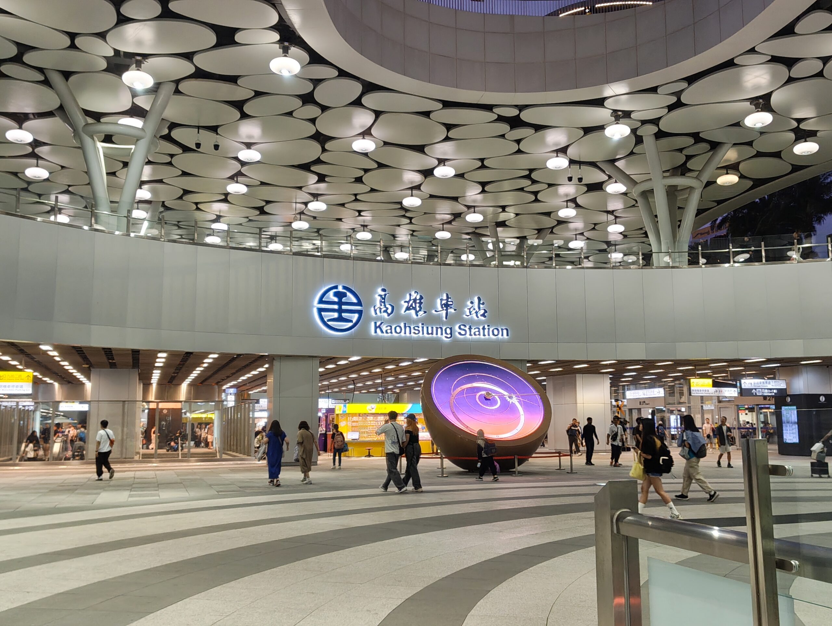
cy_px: 313
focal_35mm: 37
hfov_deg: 50.1
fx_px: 891
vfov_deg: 38.8
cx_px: 416
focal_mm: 5.56
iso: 195
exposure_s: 1/50
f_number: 1.88
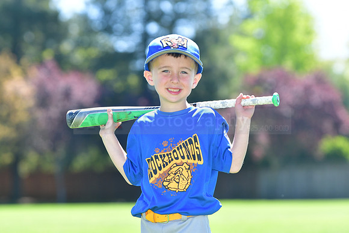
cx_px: 174
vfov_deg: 6.8
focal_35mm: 202
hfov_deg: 10.2
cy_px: 116
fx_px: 1963
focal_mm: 135
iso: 400
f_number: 4.5
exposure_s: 1/1000
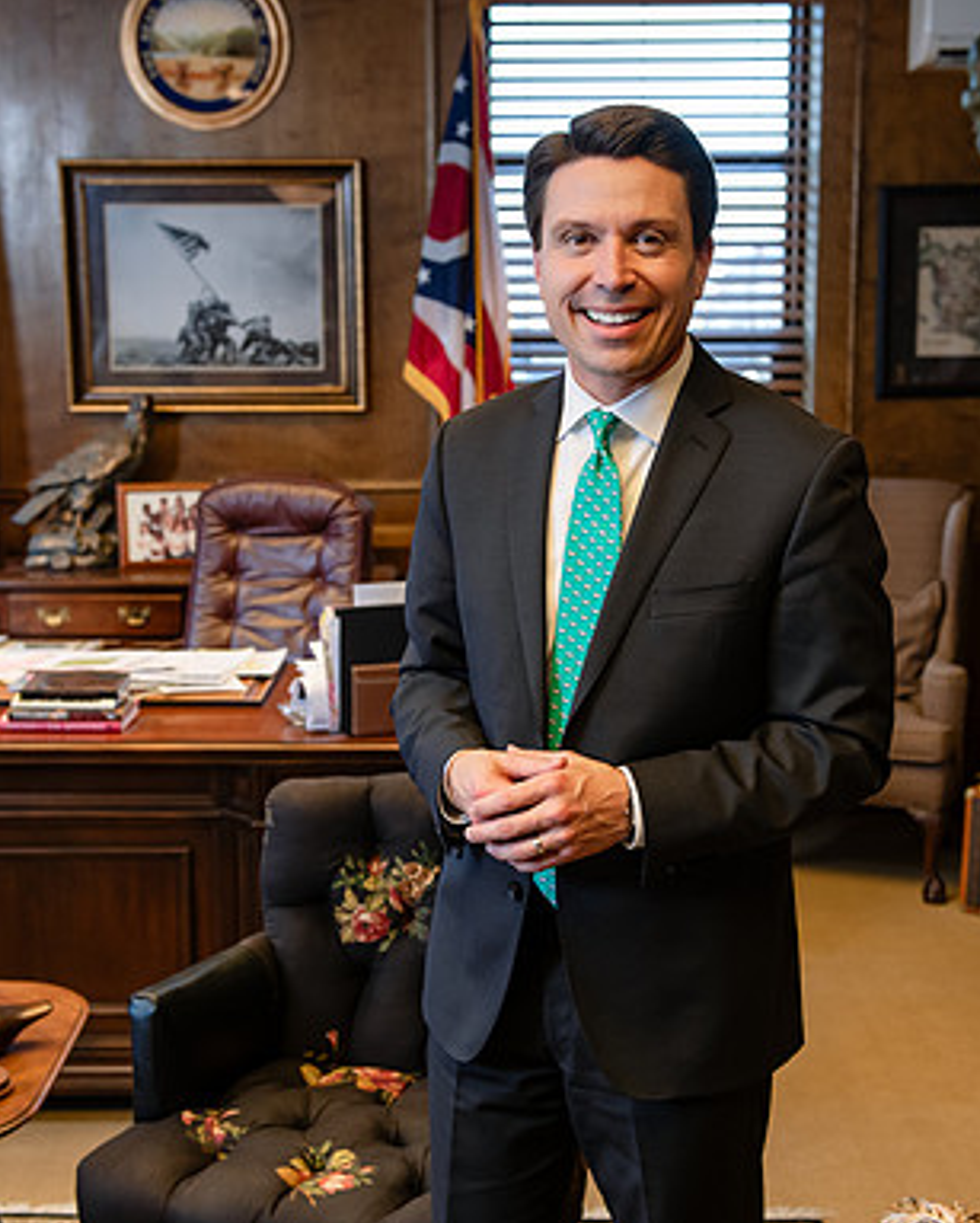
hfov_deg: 28.1
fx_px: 1955
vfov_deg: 34.7
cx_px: 488
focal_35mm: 54
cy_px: 612
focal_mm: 38
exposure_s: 1/200
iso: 640
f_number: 3.5
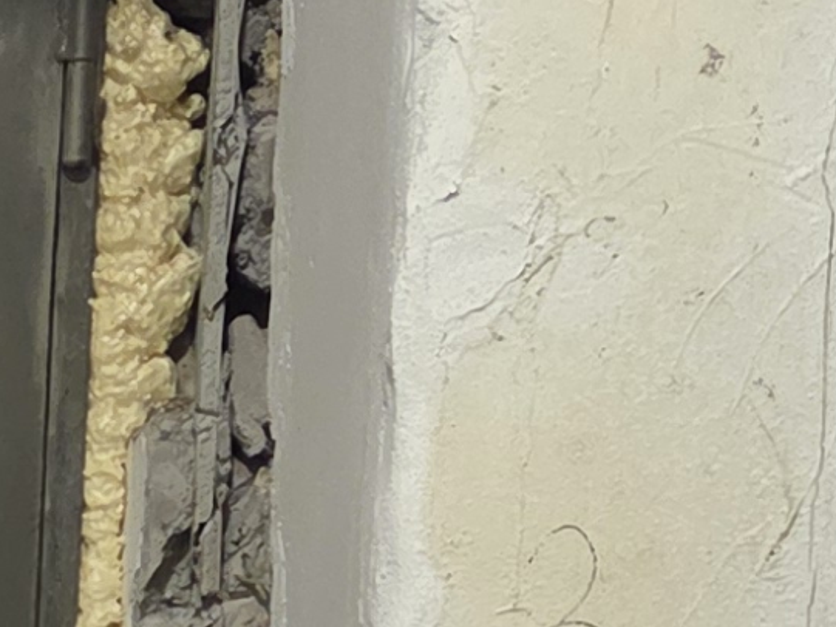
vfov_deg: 8.4
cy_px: 1189
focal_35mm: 170
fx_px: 4107
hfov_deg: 10.6
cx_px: -872
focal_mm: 5.4
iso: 800
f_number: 1.8
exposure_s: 1/100
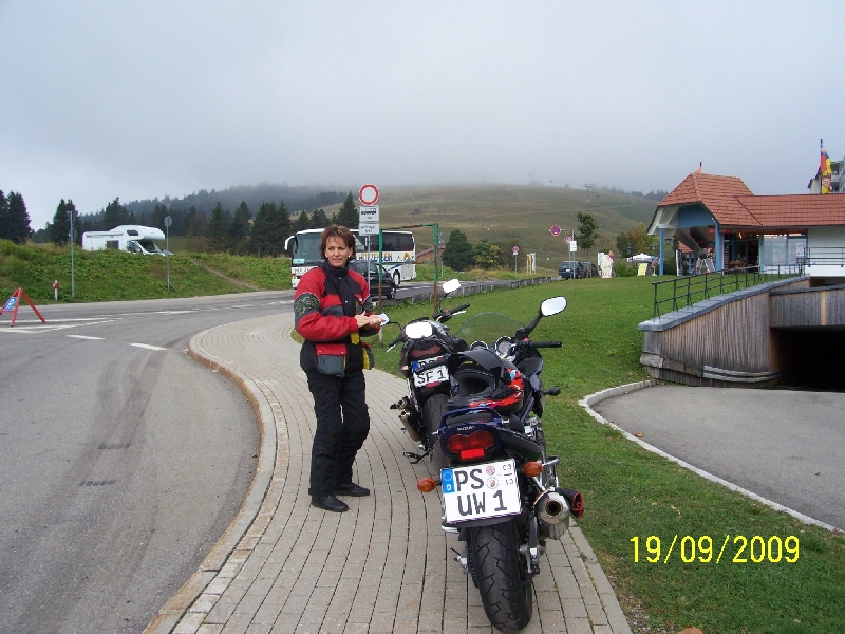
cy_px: 317
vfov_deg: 41.8
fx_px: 830
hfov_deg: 54.0
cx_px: 422
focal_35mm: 34
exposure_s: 1/250
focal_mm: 5.6
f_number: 5.1
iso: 80
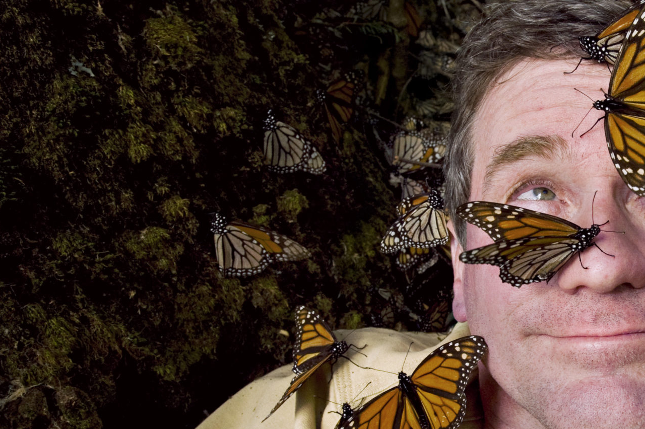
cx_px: 618
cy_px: 300
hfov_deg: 38.8
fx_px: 824
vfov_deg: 28.9
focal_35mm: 46
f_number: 9
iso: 1600
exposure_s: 1/160
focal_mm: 23
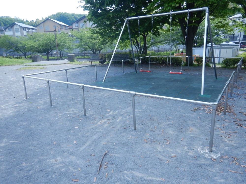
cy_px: 92
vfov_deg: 56.8
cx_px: 123
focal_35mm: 24
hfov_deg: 71.6
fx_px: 171
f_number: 2.8
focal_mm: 4.3
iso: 125
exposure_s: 1/640
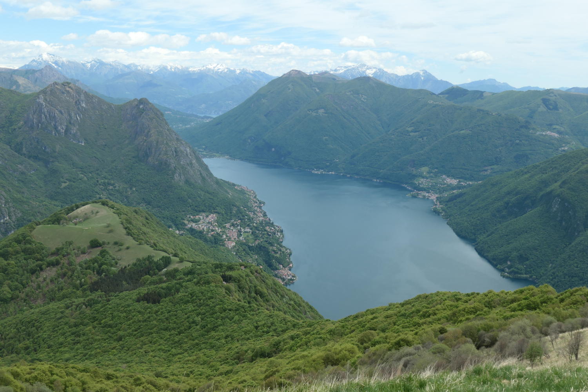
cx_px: 294
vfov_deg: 37.9
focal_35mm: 35
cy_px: 196
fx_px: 572
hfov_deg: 54.4
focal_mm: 12.8
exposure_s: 1/800
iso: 200
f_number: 5
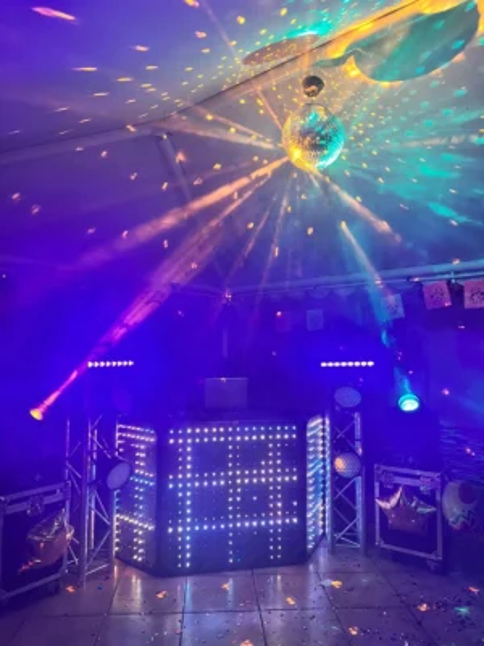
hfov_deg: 53.1
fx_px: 485
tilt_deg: +3.4
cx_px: 242
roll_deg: -0.1
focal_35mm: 26
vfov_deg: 67.3
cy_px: 323
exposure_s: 1/60
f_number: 1.5
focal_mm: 5.7
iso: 320
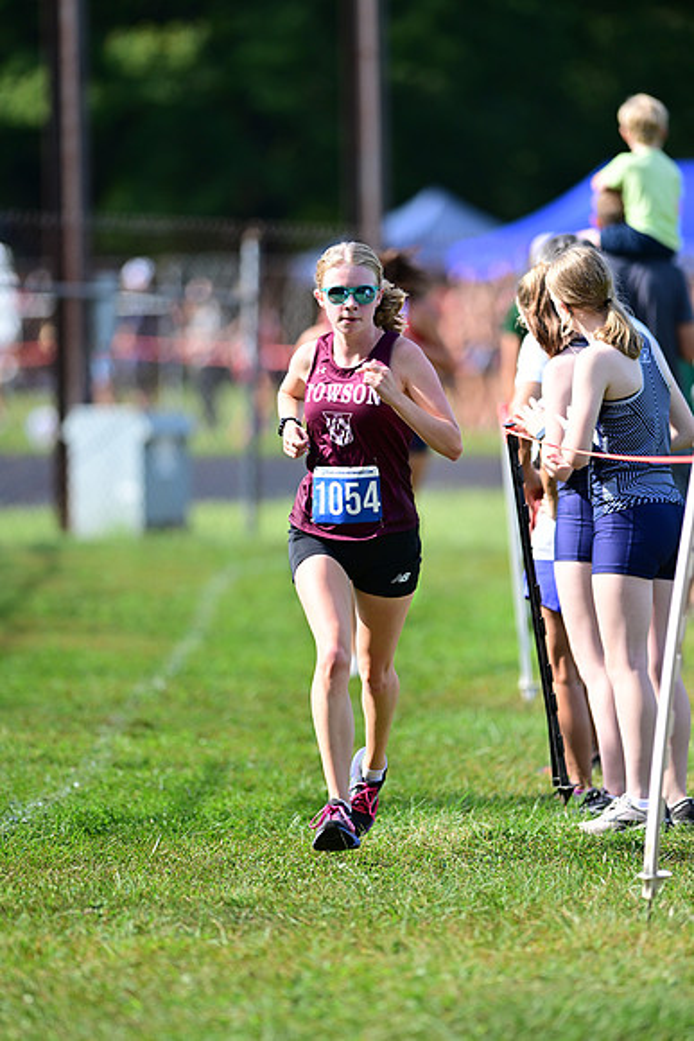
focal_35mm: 300
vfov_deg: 6.9
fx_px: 8669
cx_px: 347
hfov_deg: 4.6
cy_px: 520
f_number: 2.8
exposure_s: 1/2000
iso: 360
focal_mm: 300
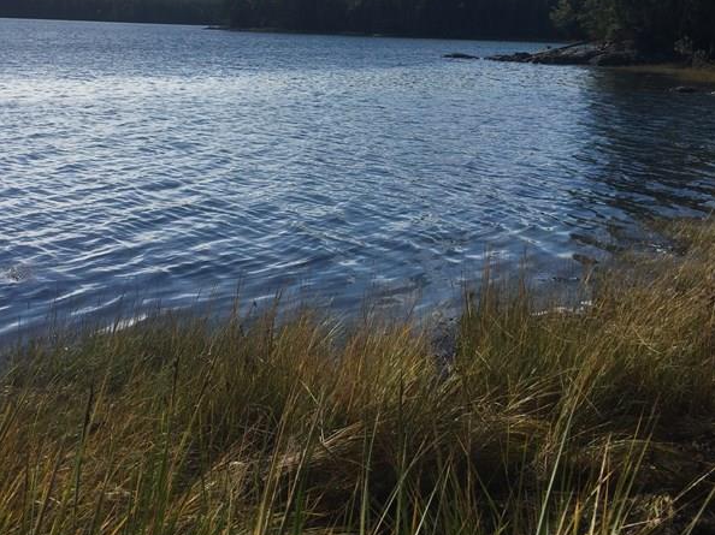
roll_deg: -1.4
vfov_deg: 28.7
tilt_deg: -8.6
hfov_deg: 38.1
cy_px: 144
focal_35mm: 50
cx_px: 422
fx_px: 1032
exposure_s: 1/3968
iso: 32
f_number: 2.2
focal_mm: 4.15
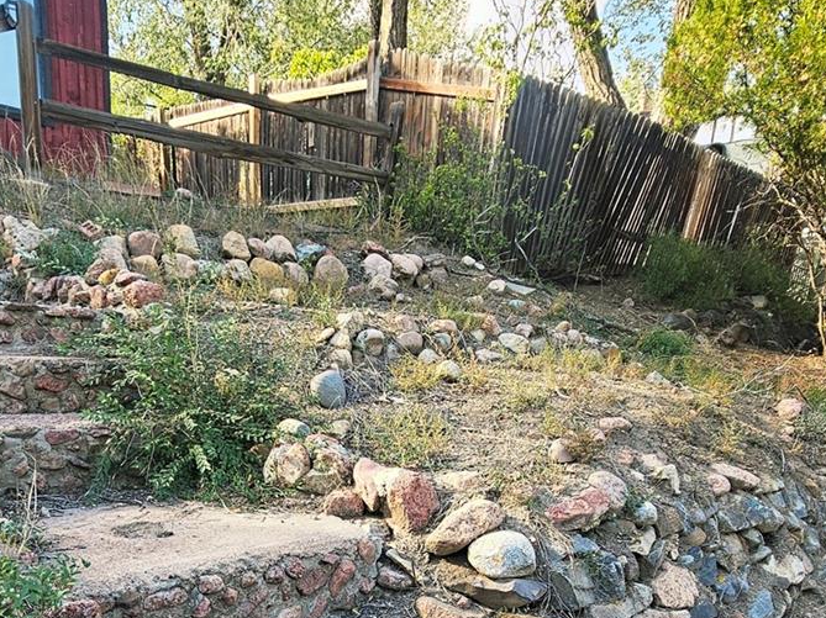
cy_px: 542
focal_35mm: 28
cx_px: 309
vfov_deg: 45.6
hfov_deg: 62.6
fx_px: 668
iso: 50
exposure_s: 1/127
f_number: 2.2
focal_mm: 2.2
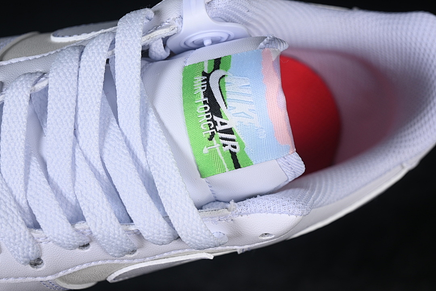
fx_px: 908
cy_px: 146
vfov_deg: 18.2
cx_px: 218
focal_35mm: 75
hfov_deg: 27.0
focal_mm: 50
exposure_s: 1/80
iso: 160
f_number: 7.1
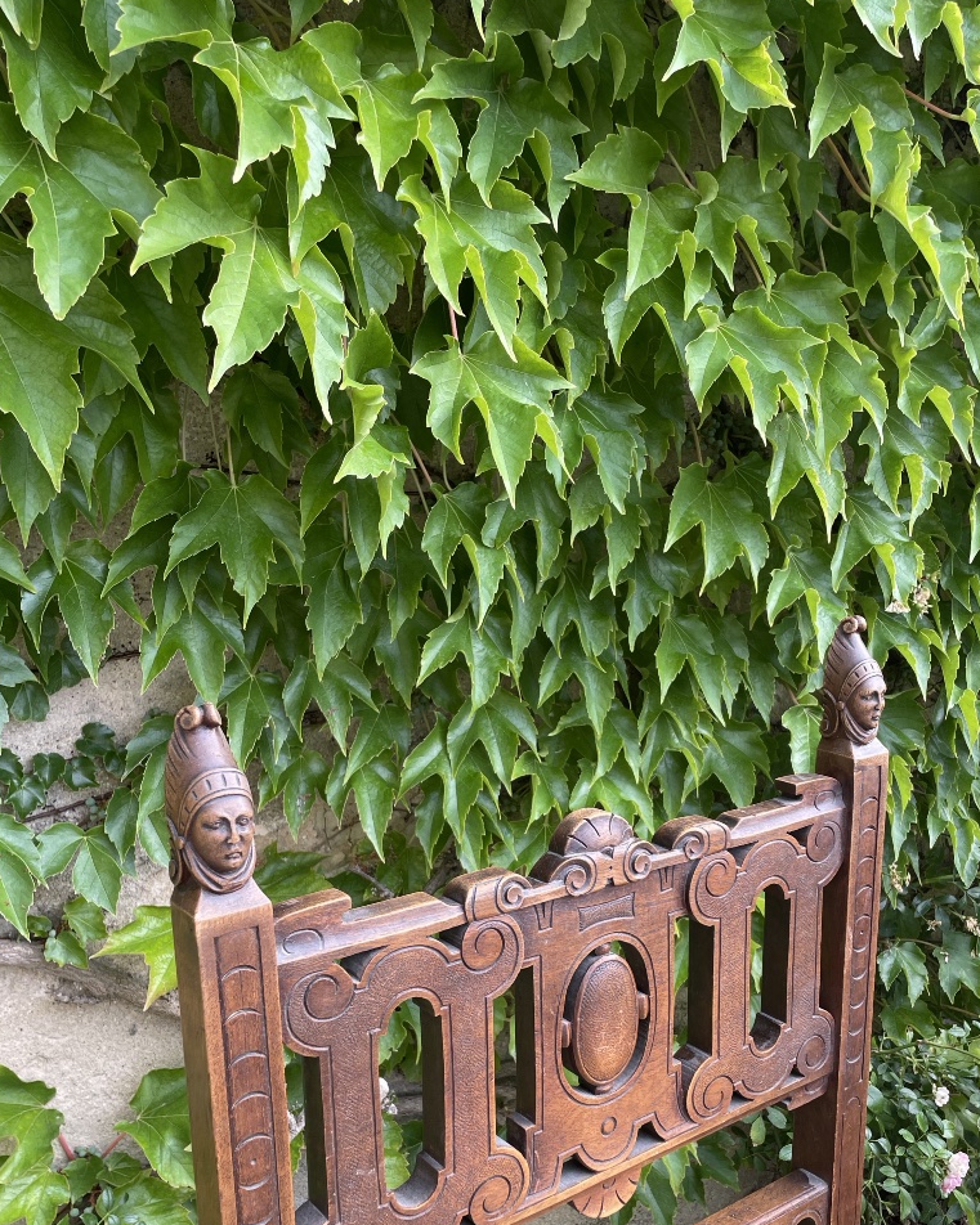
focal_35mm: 32
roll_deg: +0.1
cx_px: 547
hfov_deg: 45.7
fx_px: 1161
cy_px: 758
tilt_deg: -19.8
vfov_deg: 55.1
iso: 32
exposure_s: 1/344
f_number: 1.6
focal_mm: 4.2
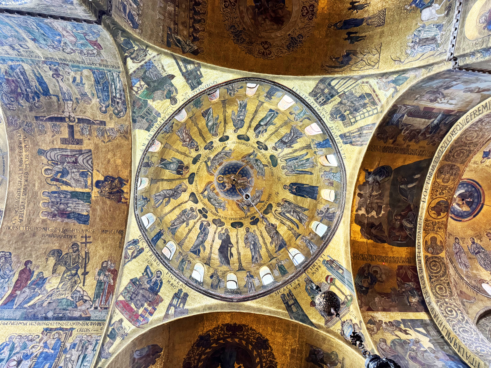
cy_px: 184
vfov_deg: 56.8
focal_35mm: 24
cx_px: 246
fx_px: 340
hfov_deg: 71.6
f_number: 1.78
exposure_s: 1/33
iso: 640
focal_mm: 6.76
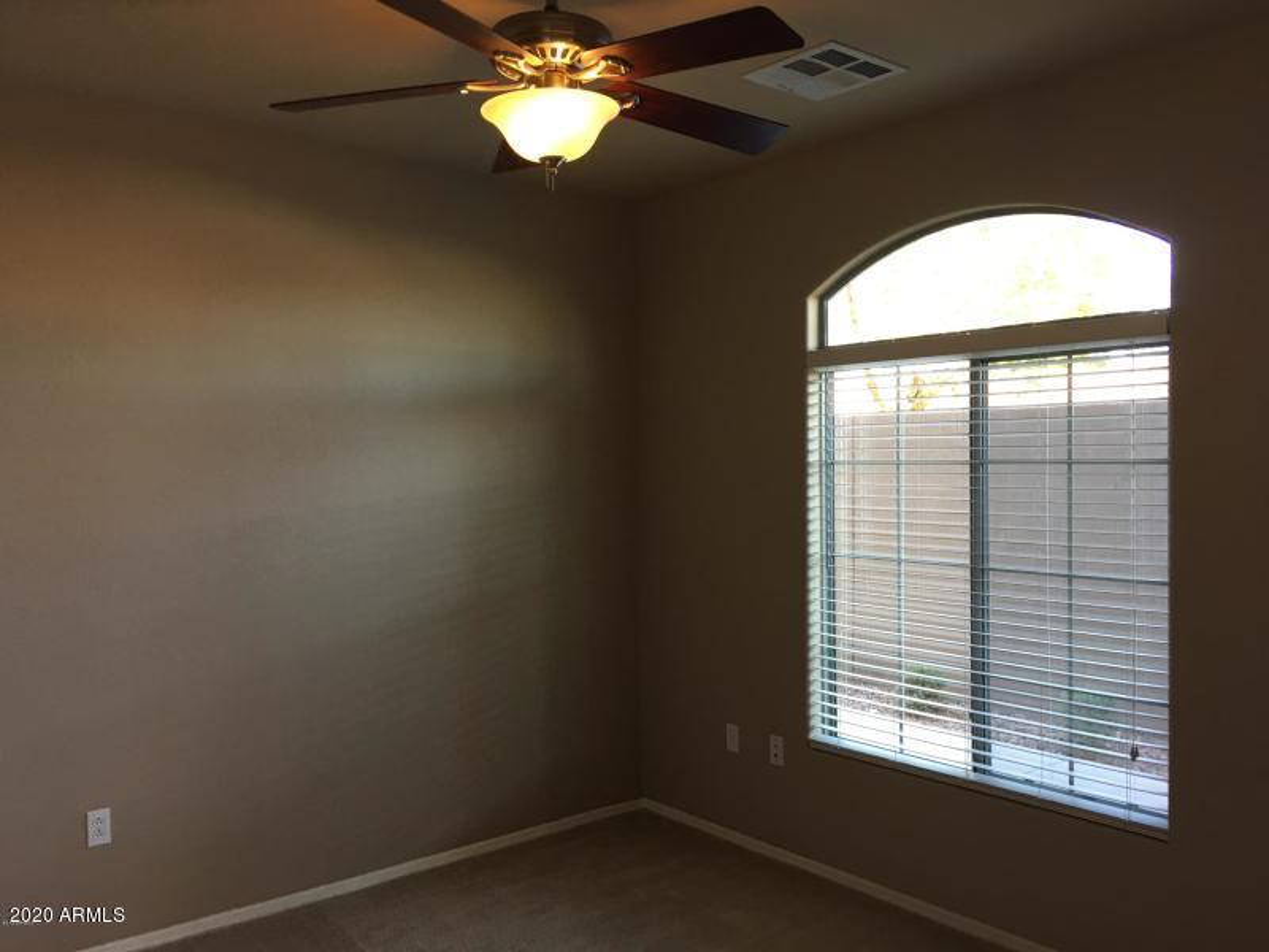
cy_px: 476
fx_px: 1063
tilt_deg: +0.9
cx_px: 634
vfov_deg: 48.2
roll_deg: -0.2
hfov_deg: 61.7
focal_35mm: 29
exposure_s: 1/15
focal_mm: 4.15
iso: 32
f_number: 2.2
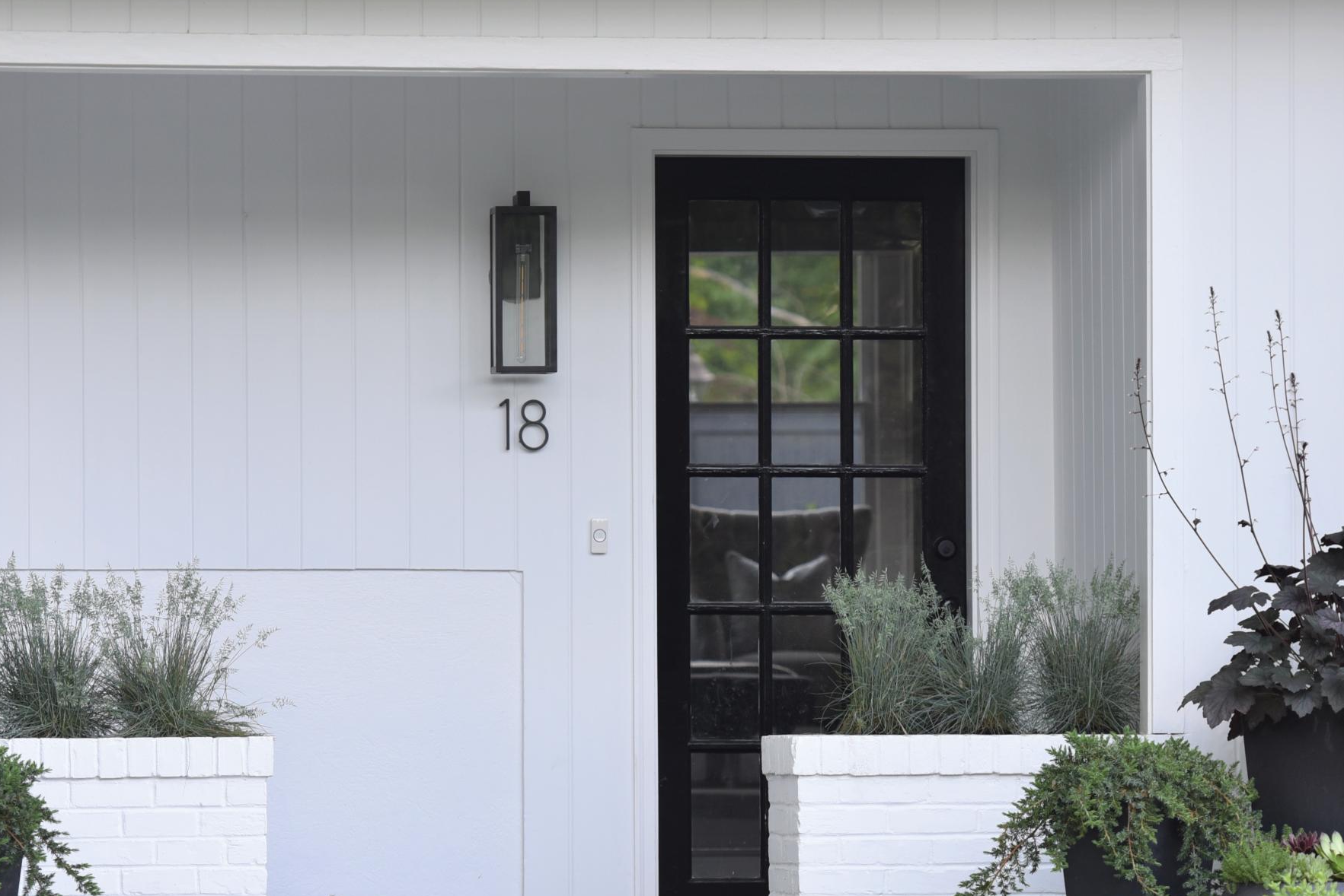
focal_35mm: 221
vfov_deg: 6.2
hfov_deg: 9.3
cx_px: 602
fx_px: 8253
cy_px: 621
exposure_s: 1/80
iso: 400
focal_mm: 130
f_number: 4.5
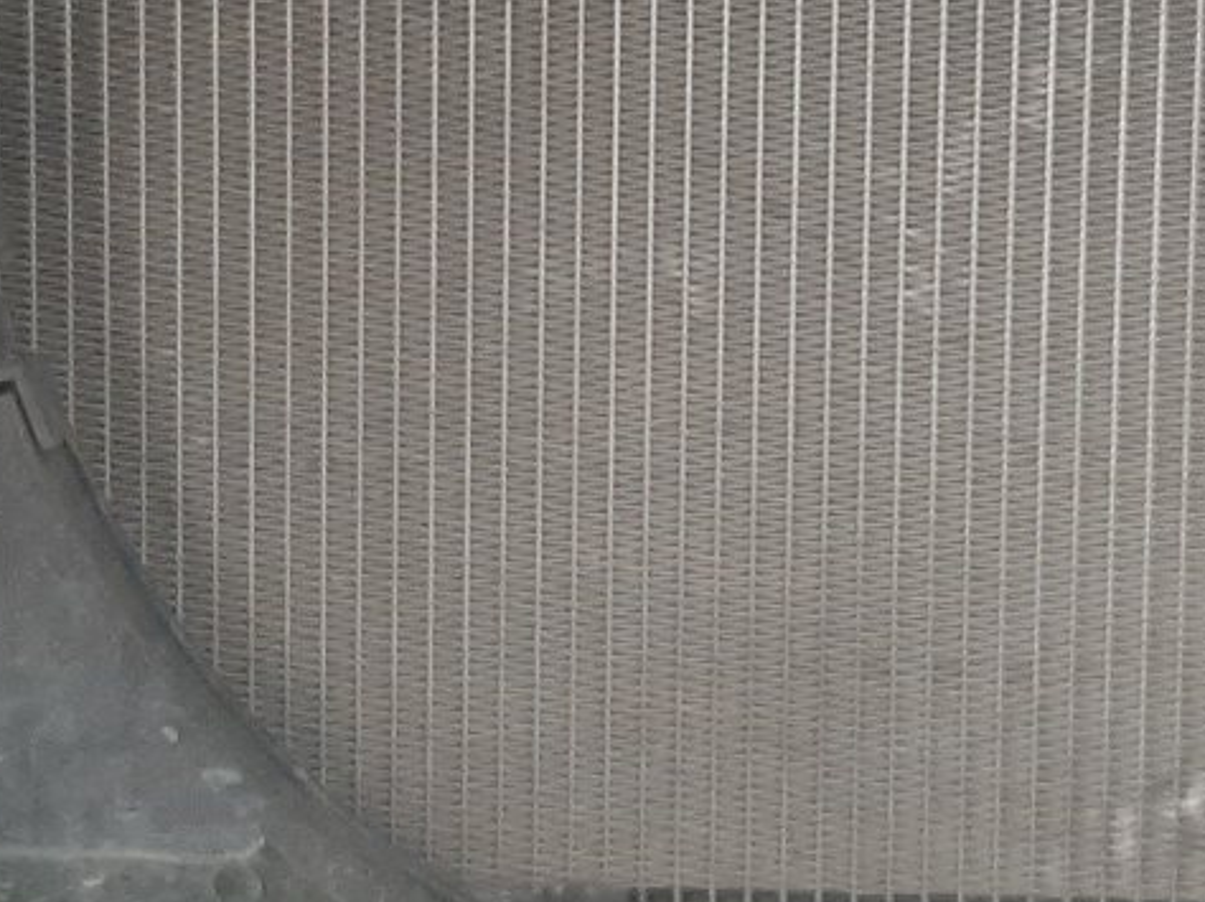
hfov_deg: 24.7
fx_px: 2749
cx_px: 735
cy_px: 66
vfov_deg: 18.3
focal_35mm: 79
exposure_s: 1/25
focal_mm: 3.93
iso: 265
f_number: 1.7
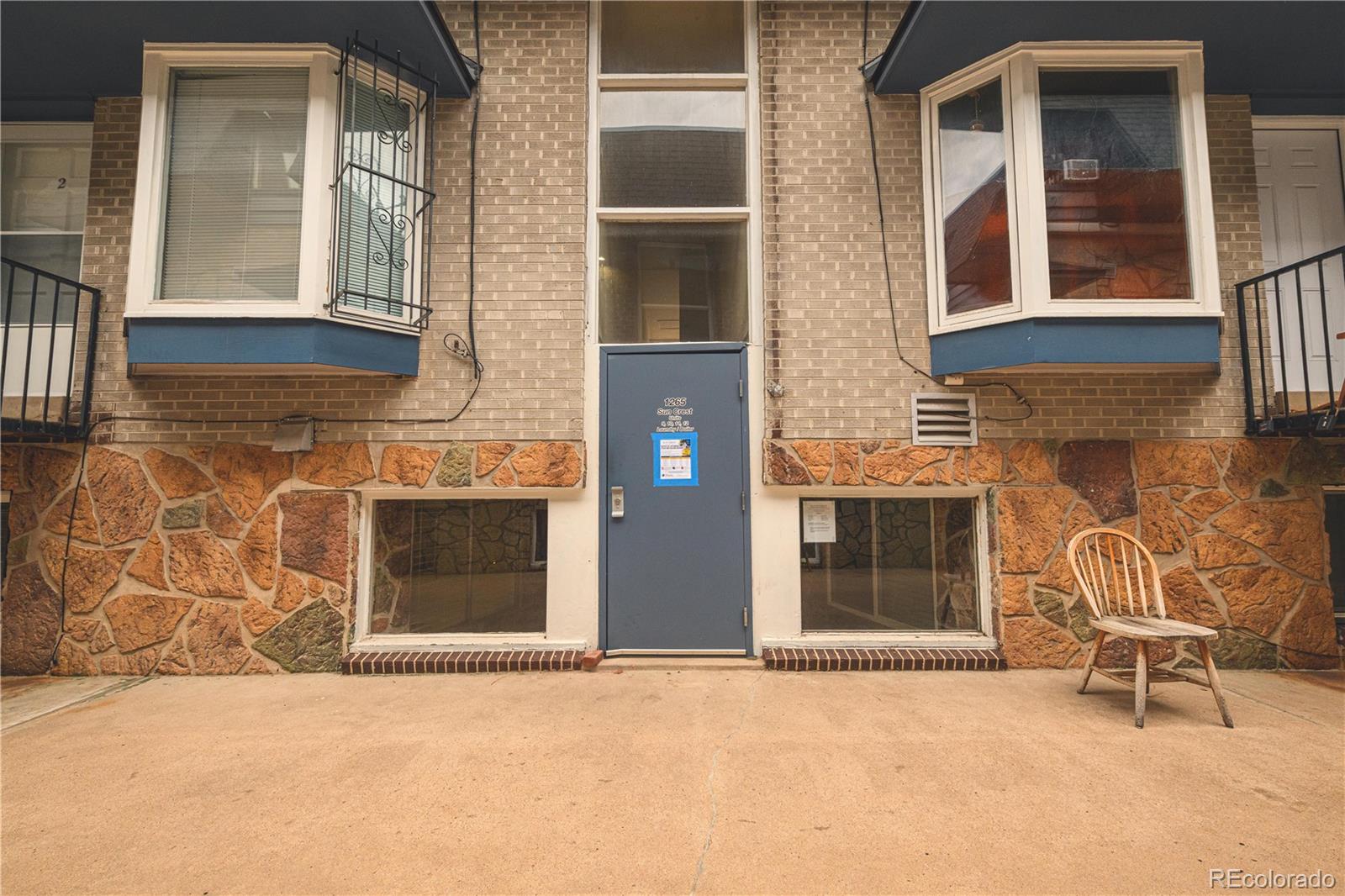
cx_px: 672
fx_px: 523
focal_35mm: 14
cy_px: 448
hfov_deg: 104.3
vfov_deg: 81.2
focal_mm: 14
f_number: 8
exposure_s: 1/250
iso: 1250
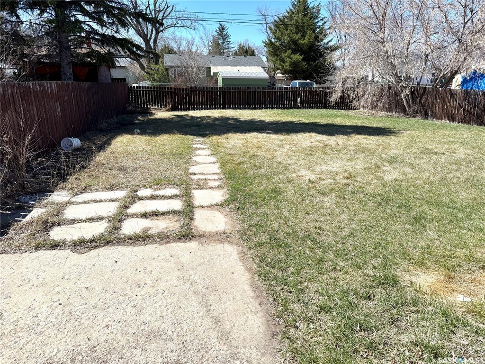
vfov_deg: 56.8
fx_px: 336
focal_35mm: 24
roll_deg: -0.6
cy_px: 182
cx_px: 242
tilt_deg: -17.0
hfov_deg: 71.6
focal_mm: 6.76
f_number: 1.78
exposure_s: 1/4673
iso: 80
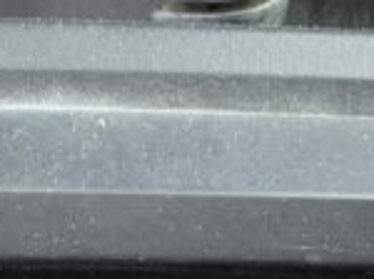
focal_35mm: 198
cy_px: 491
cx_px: 102
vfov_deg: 7.3
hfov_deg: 10.0
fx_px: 2136
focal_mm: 3
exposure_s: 1/122
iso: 25
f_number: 1.8
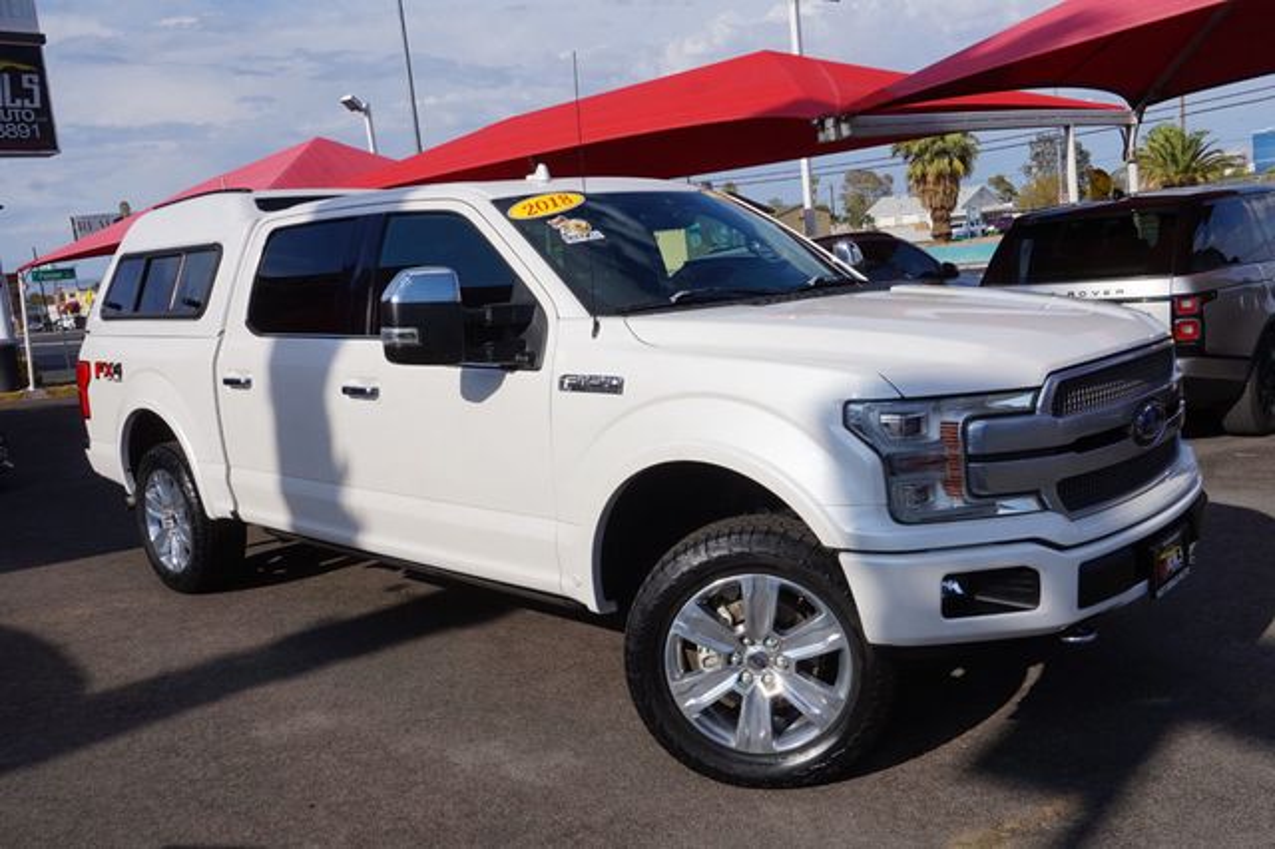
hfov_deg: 59.5
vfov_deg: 41.7
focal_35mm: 32
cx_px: 638
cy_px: 424
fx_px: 1115
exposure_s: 1/200
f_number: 14
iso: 100
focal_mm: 21
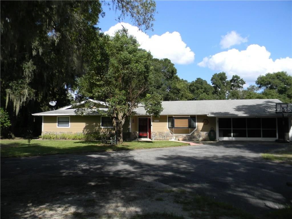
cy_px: 110
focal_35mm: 28
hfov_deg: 63.4
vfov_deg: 49.7
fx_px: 236
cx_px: 146
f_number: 3.5
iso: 80
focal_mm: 5
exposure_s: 1/728
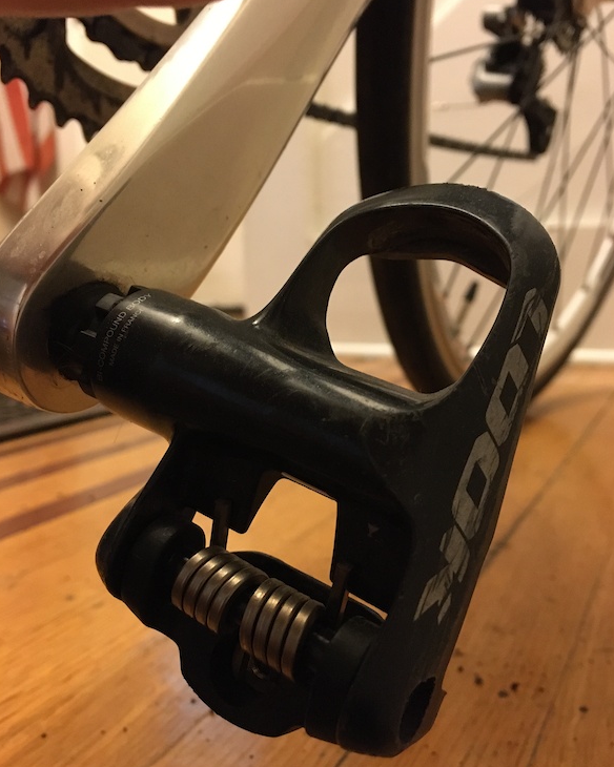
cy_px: 377
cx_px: 310
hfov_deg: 47.1
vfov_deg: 57.2
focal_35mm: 31
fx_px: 704
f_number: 2.2
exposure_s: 1/15
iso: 320
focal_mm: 4.15
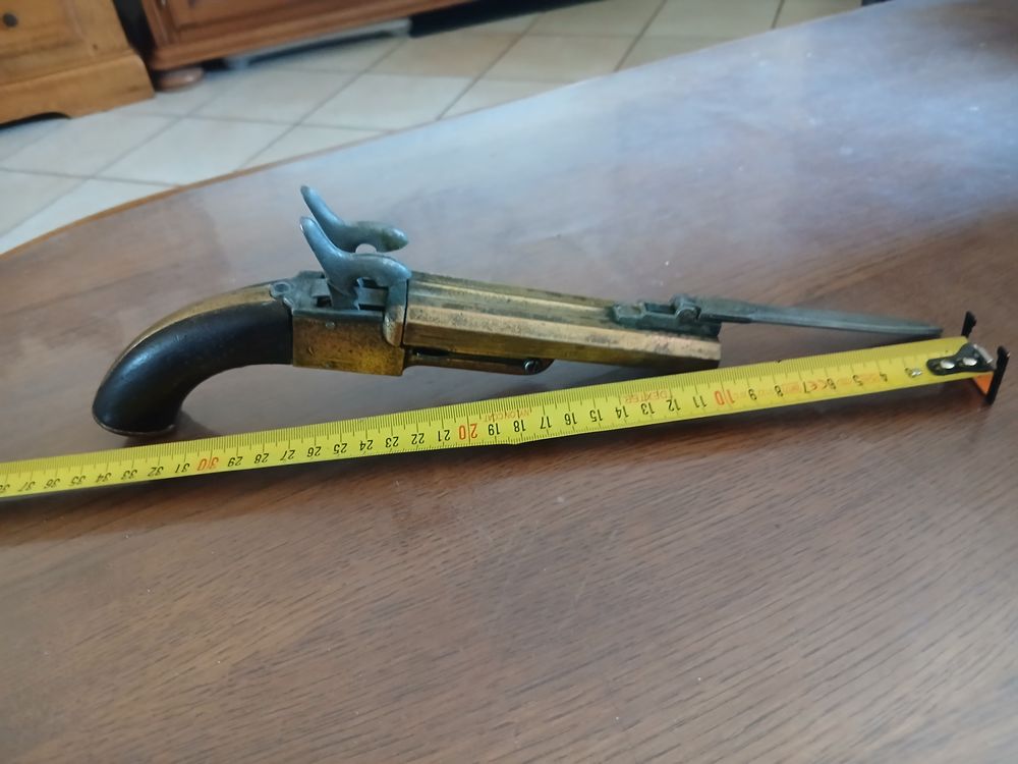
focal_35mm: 26
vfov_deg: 53.1
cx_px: 509
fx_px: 765
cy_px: 382
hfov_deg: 67.3
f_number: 1.8
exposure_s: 1/20
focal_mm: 3.98
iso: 500
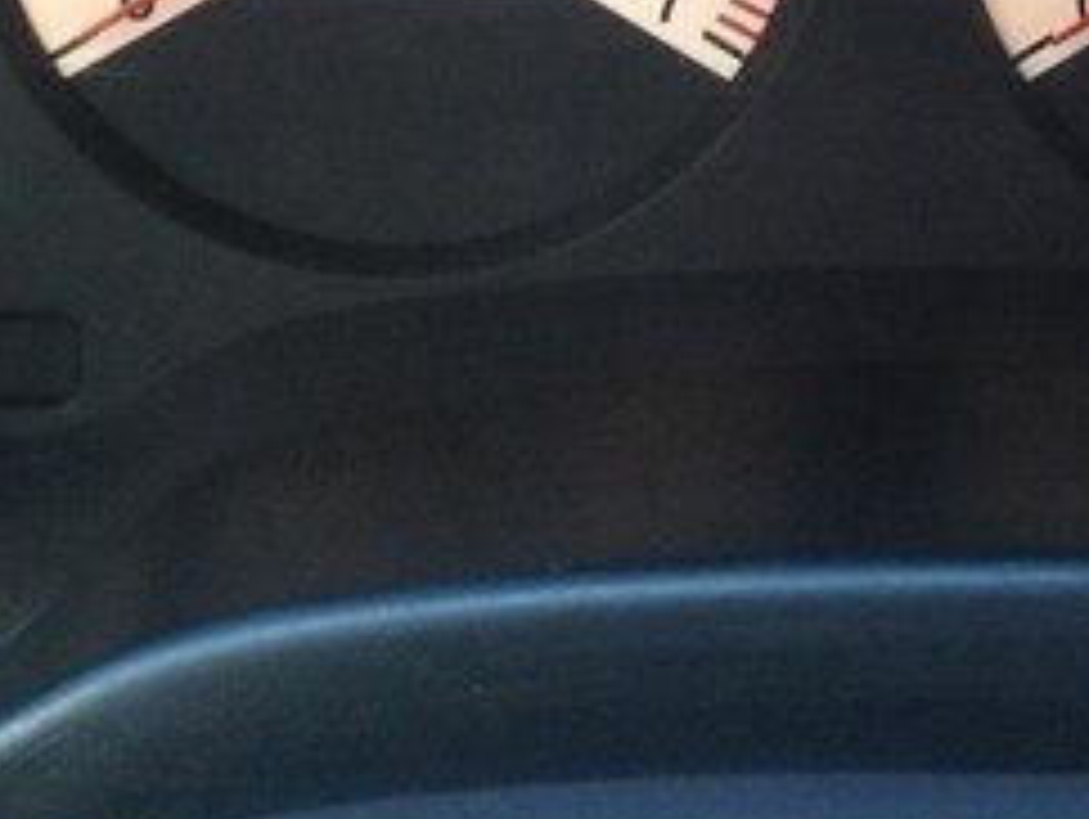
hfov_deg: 21.4
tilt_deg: -30.1
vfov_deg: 15.8
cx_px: 904
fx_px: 2834
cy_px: -164
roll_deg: -5.4
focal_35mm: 90
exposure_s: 1/20
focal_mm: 4.12
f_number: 2.4
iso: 250
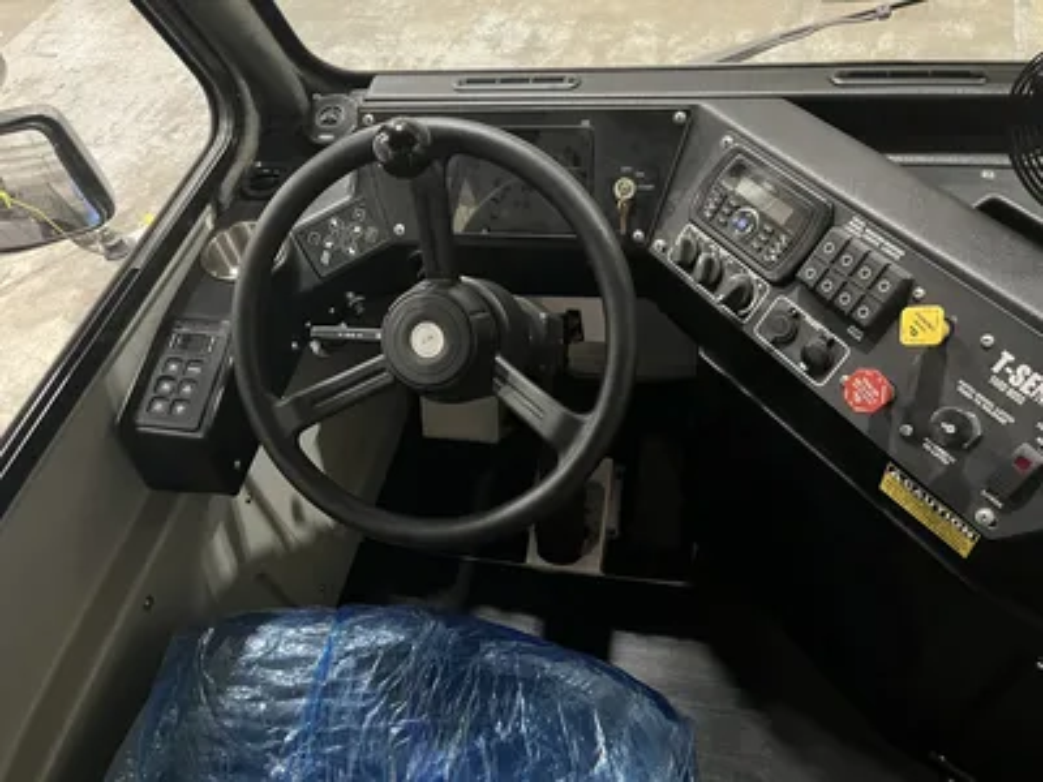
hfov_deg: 67.3
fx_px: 783
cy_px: 391
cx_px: 522
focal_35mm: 26
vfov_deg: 53.1
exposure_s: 1/31
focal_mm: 5.1
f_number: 1.6
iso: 640
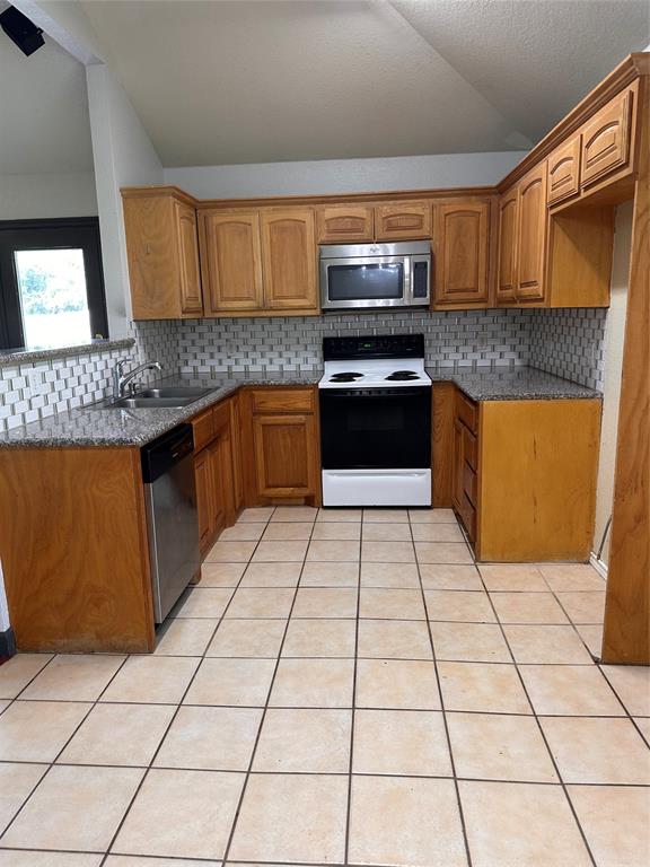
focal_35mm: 24
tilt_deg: -11.1
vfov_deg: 71.6
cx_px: 325
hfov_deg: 56.8
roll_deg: +1.6
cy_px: 434
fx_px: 601
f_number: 1.78
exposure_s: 1/60
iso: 160
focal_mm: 6.86
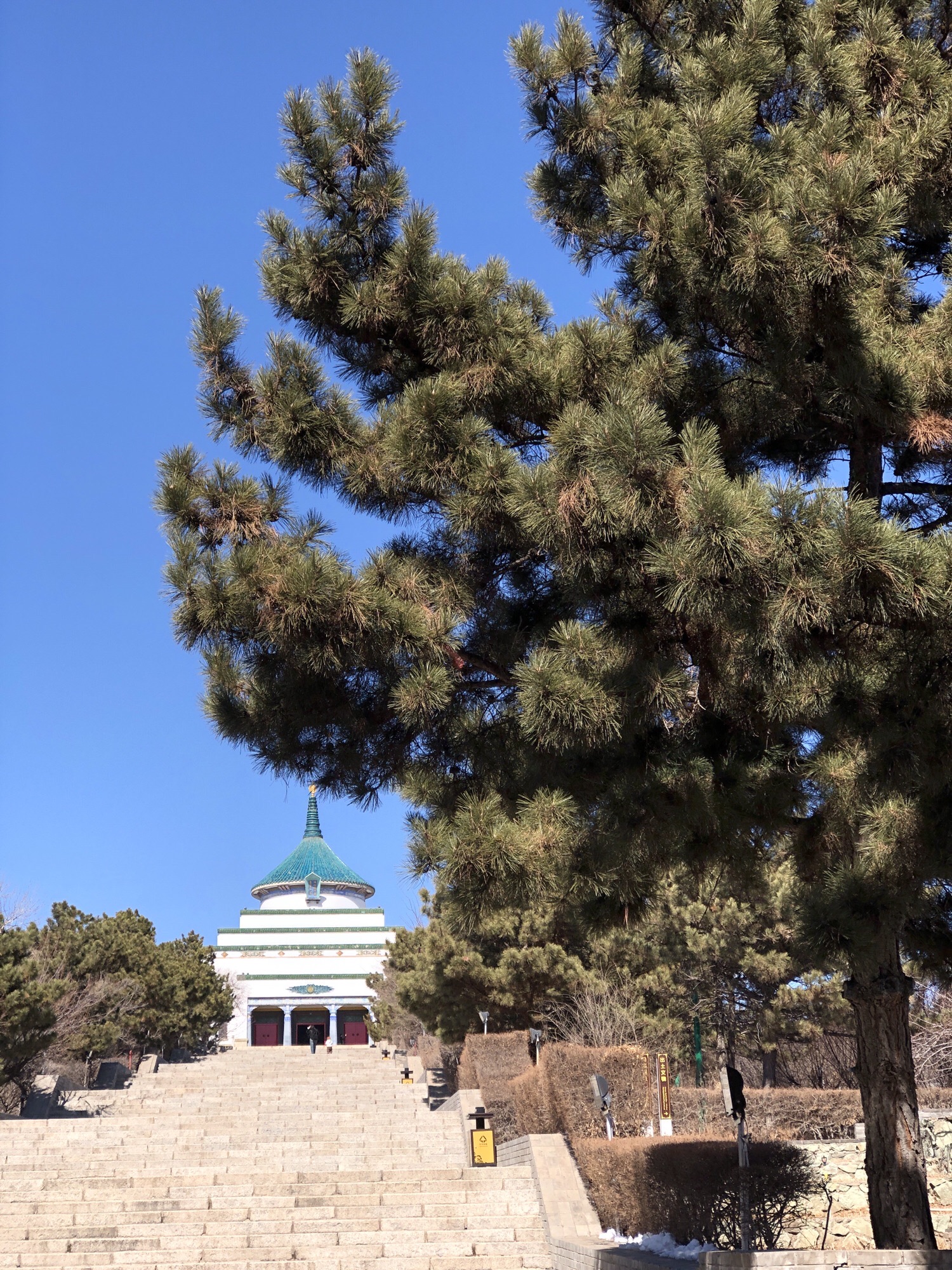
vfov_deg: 33.8
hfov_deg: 25.7
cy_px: 635
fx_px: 2090
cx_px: 476
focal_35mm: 57
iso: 20
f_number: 2.8
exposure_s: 1/1000
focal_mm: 6.6
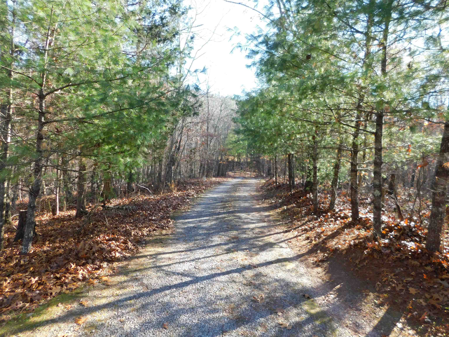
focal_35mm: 23
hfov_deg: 73.9
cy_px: 168
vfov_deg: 58.9
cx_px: 224
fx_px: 298
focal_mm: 4
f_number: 3
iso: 125
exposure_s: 1/160
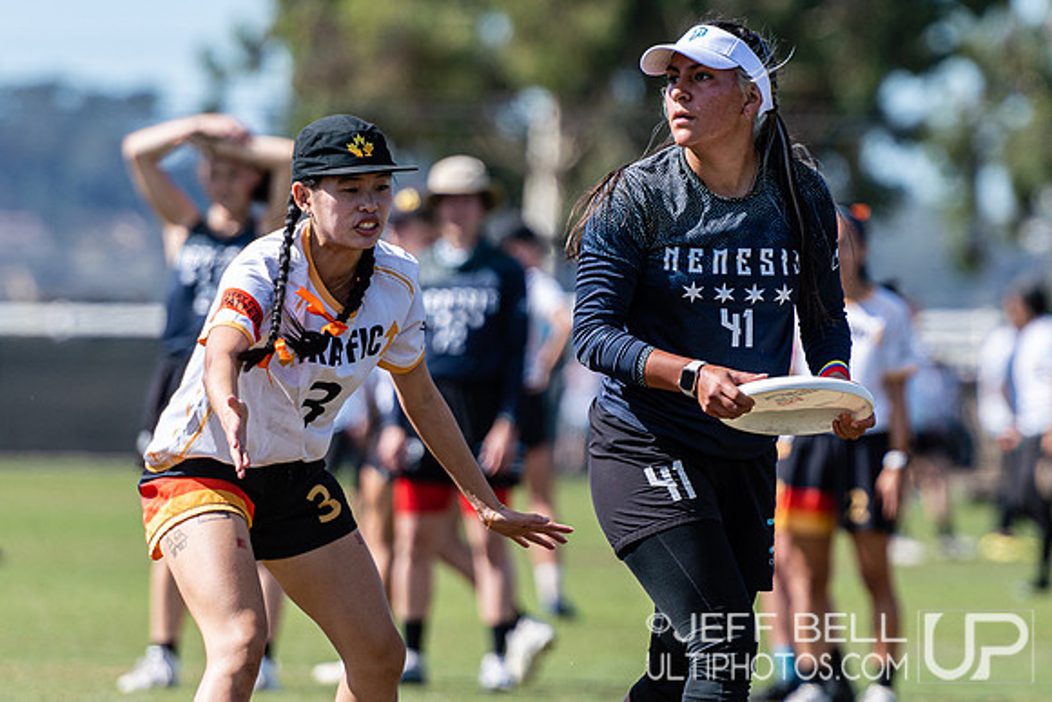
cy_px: 342
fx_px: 13647
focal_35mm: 467
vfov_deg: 2.9
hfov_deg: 4.4
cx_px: 700
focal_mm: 200
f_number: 3.2
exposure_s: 1/1250
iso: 100
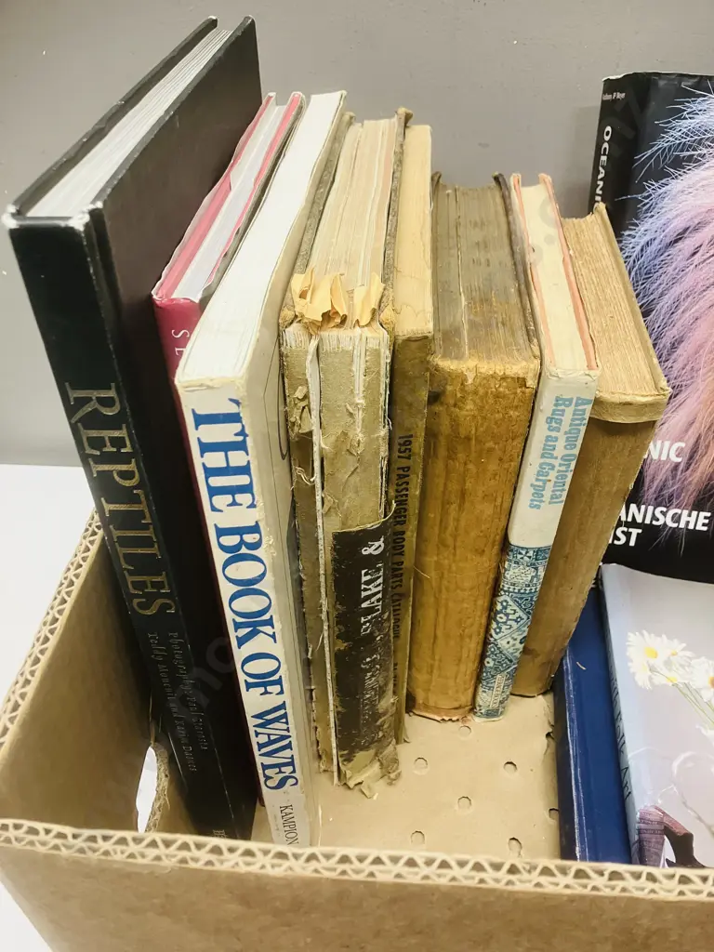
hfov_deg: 49.7
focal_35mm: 28
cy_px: 476
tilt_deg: -39.3
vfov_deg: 63.4
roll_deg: +1.1
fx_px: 770
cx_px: 357
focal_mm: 3.99
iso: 125
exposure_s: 1/50
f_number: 1.8
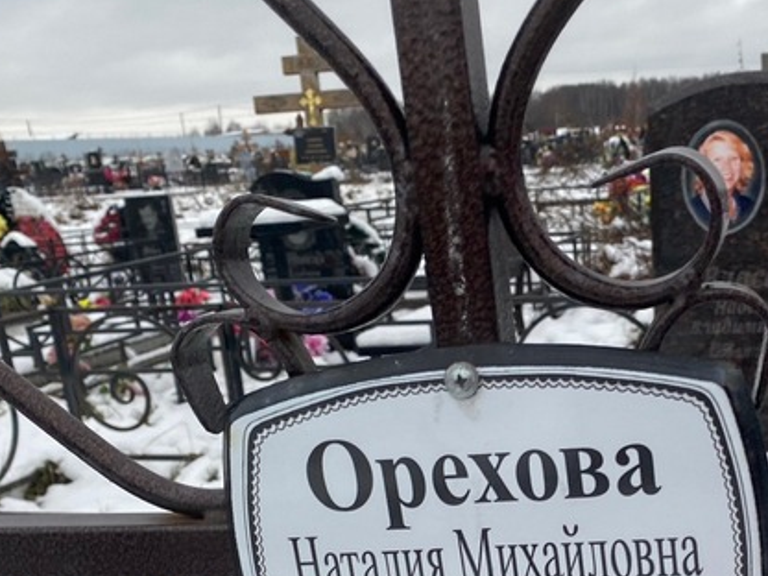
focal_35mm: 50
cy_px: 504
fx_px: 1109
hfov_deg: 37.1
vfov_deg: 28.1
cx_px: 593
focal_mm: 4.25
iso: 32
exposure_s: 1/239
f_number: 1.8
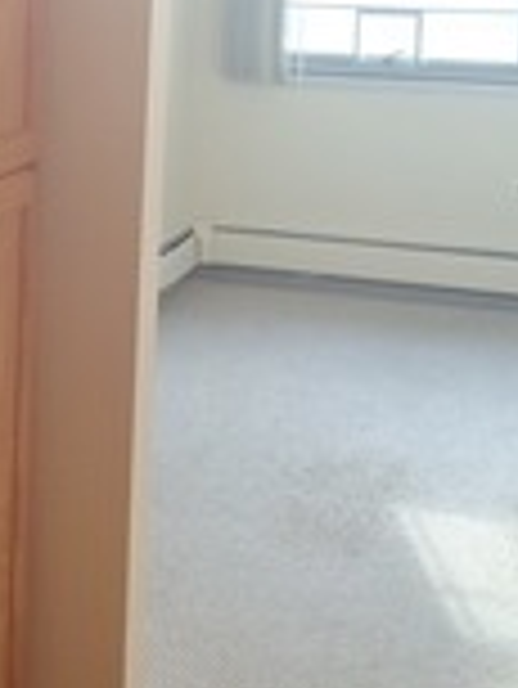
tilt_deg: -9.1
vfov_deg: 21.3
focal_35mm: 91
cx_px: -140
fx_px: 1813
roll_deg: +0.3
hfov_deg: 15.5
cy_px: 139
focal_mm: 4.15
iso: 32
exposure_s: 1/40
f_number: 2.2
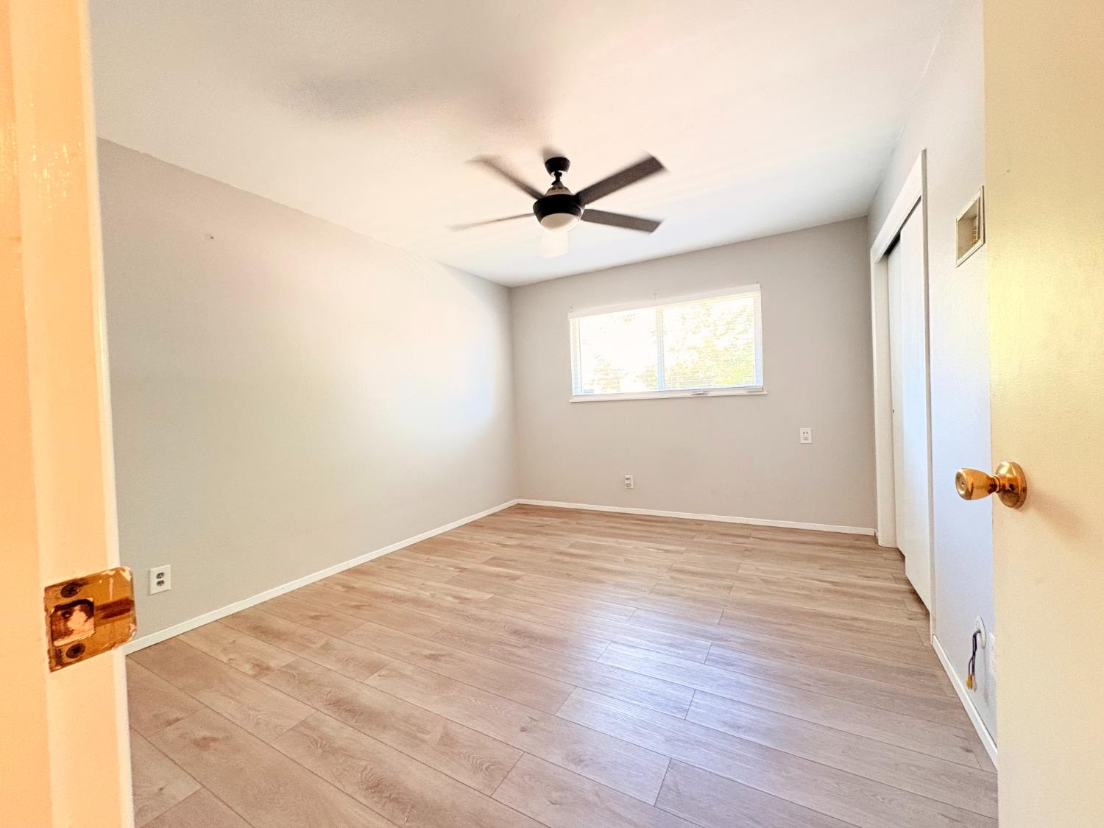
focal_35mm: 14
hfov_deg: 102.1
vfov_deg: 85.7
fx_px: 446
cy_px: 414
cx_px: 552
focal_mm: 2.22
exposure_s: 1/60
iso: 640
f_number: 2.2
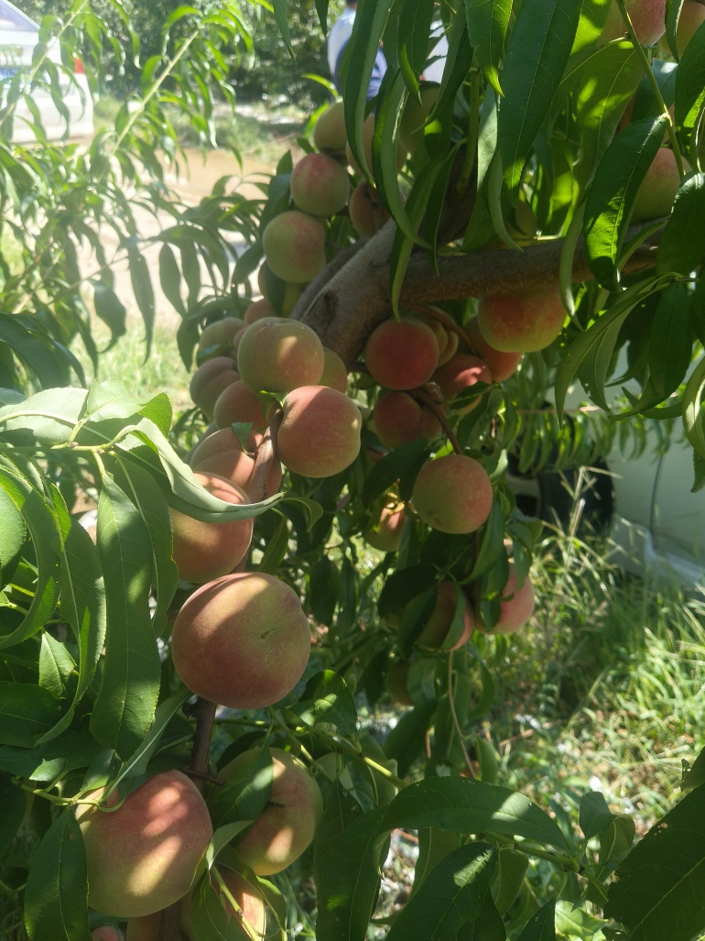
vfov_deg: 65.3
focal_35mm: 27
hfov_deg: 51.3
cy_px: 456
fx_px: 733
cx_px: 357
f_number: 1.8
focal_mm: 4.84
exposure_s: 1/1024
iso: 80
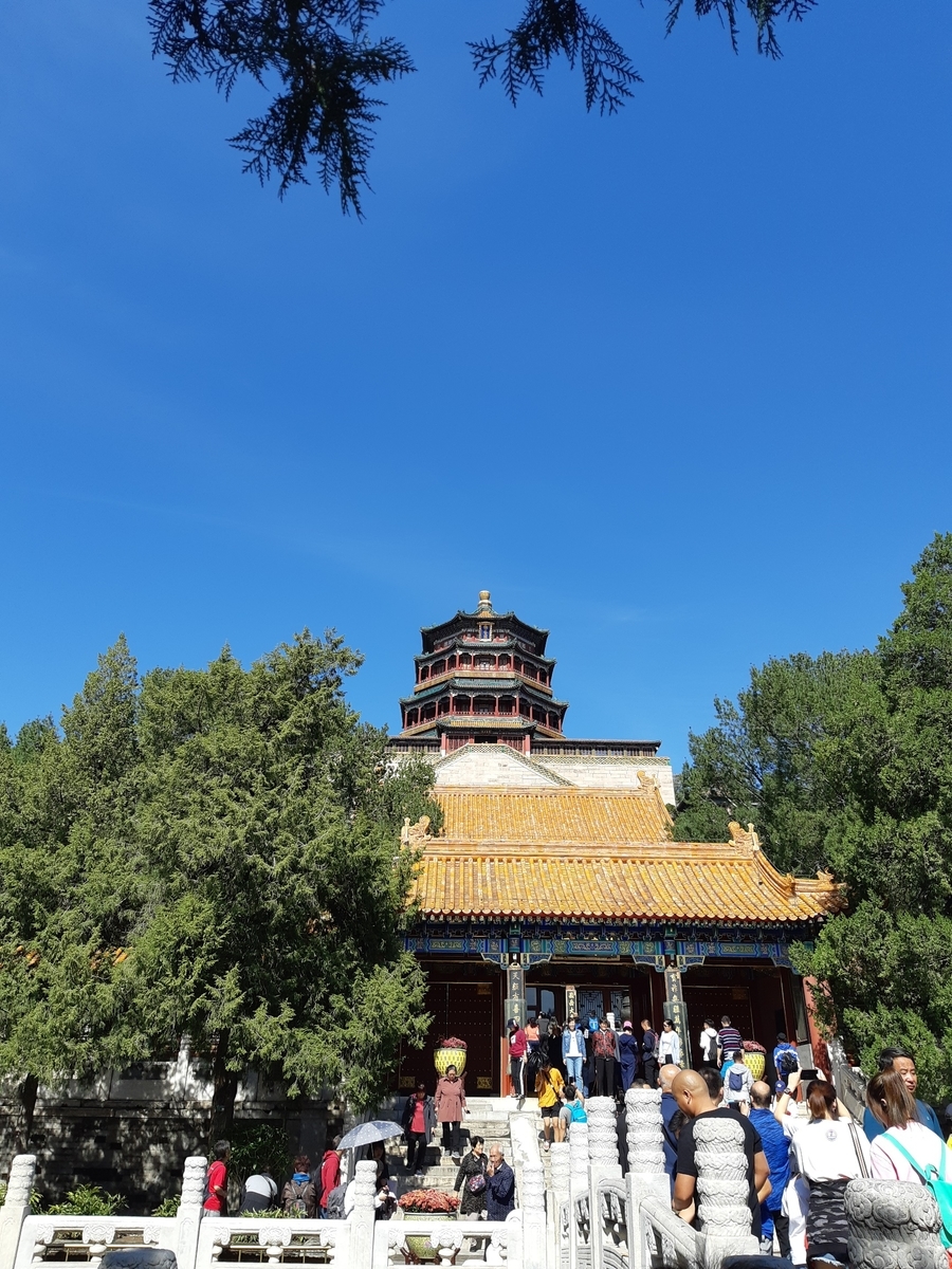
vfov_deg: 67.3
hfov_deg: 53.1
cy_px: 634
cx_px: 476
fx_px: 953
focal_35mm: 26
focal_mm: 3.93
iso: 40
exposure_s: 1/1575
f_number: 1.7
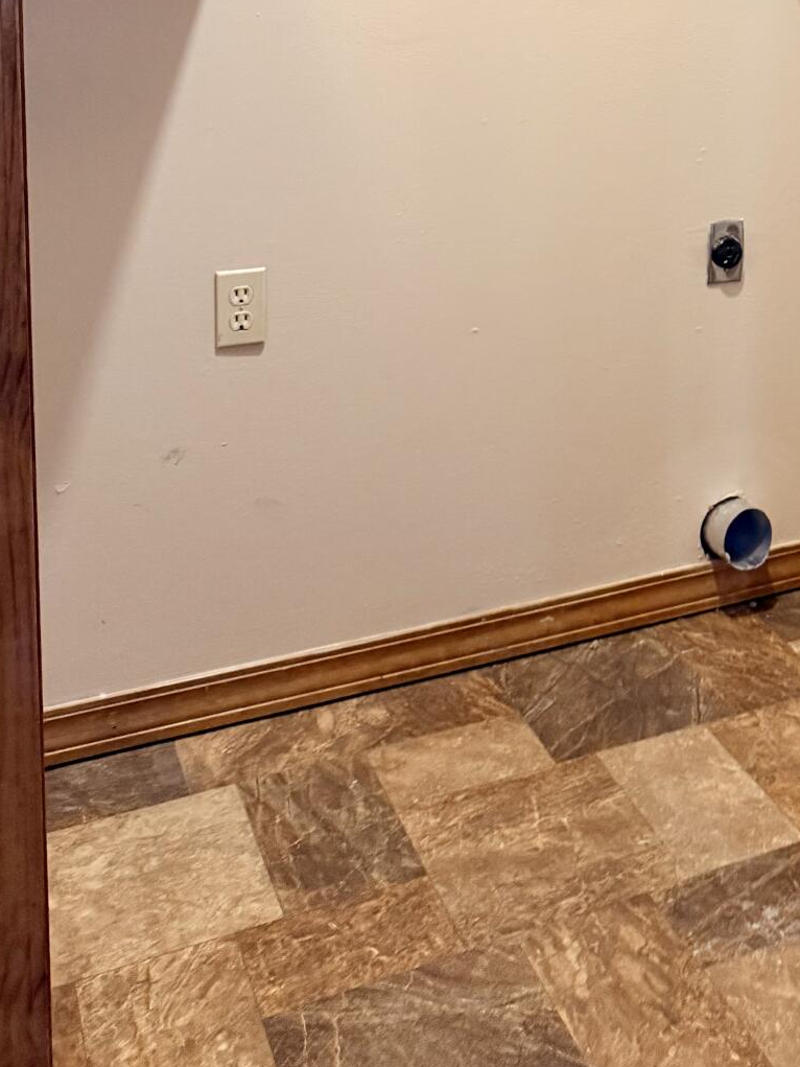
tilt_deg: -3.7
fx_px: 1448
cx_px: 703
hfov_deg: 29.7
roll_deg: -1.2
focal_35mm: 47
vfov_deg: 37.2
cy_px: 61
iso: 400
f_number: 1.78
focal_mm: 6.76
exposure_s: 1/60
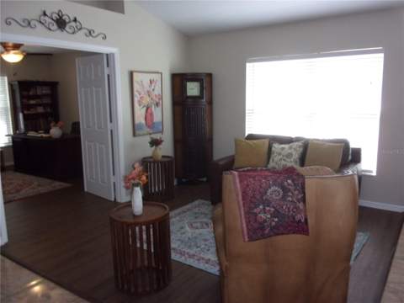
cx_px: 202
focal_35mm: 28
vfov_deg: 49.7
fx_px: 327
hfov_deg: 63.4
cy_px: 152
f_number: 3.9
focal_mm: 5.1
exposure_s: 1/34
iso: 203
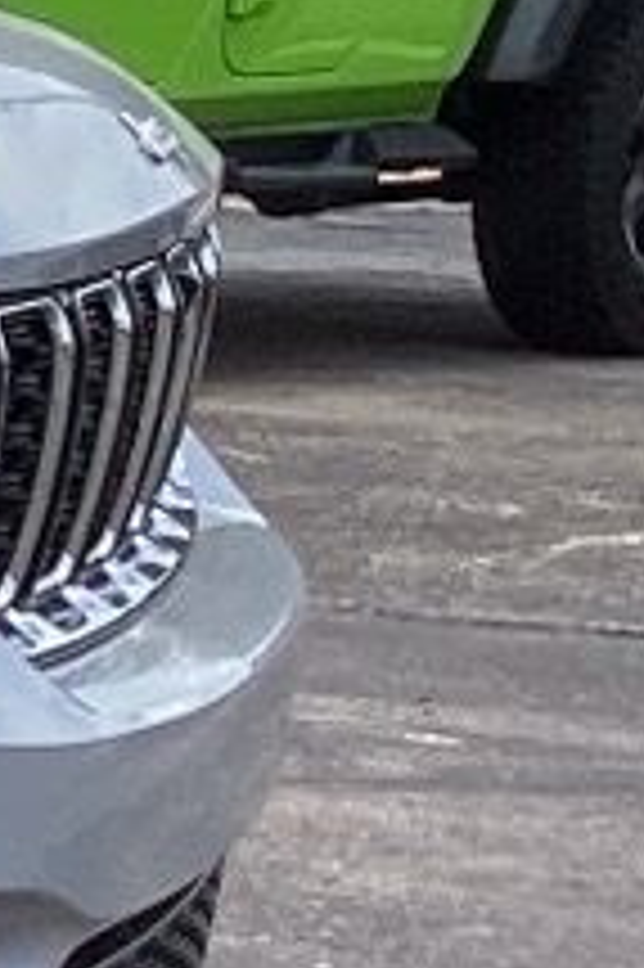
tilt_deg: -10.2
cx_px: -2729
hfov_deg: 4.7
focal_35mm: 240
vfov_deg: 8.5
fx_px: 6450
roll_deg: -1.5
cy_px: 945
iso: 25
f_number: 2.4
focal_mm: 3.3
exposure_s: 1/1031
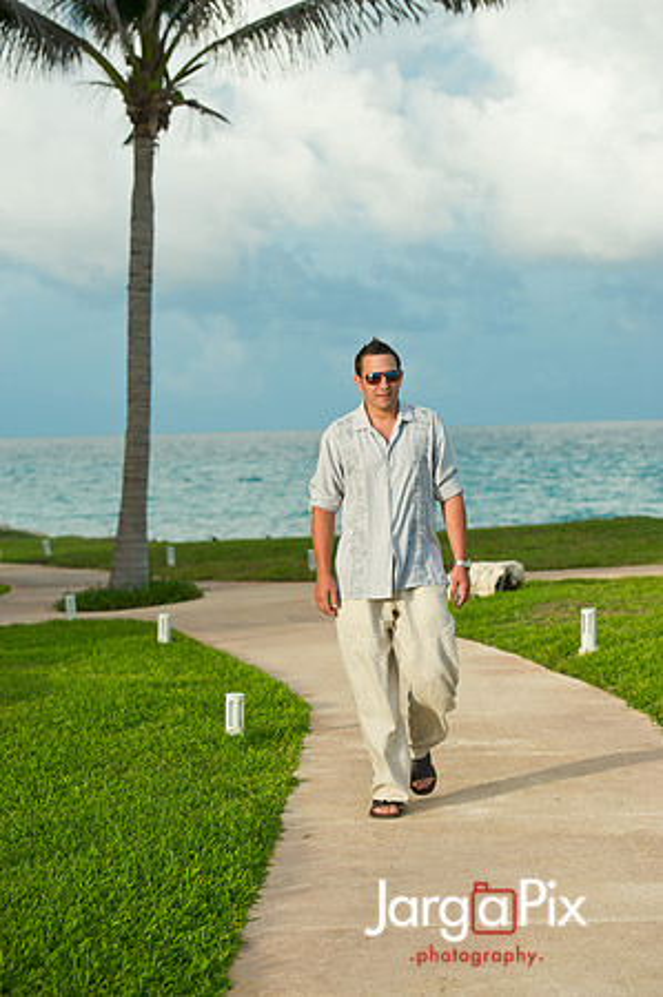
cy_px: 498
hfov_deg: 15.2
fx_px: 2492
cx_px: 332
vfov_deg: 22.6
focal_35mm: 90
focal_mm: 90
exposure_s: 1/1250
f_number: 4
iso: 200
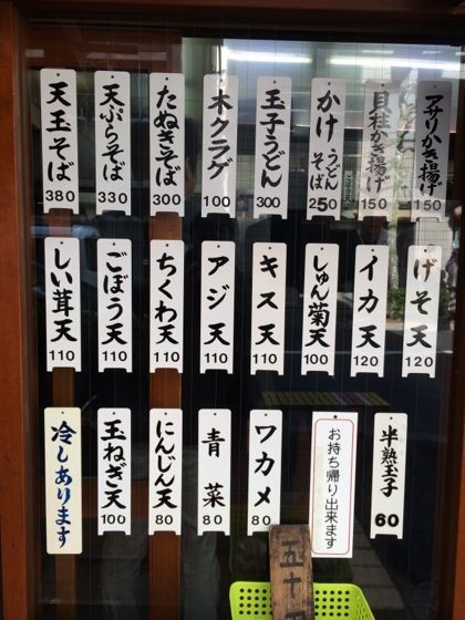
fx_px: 537
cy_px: 310
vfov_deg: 60.0
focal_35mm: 30
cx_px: 232
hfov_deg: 46.8
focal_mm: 4.12
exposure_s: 1/136
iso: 32
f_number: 2.2
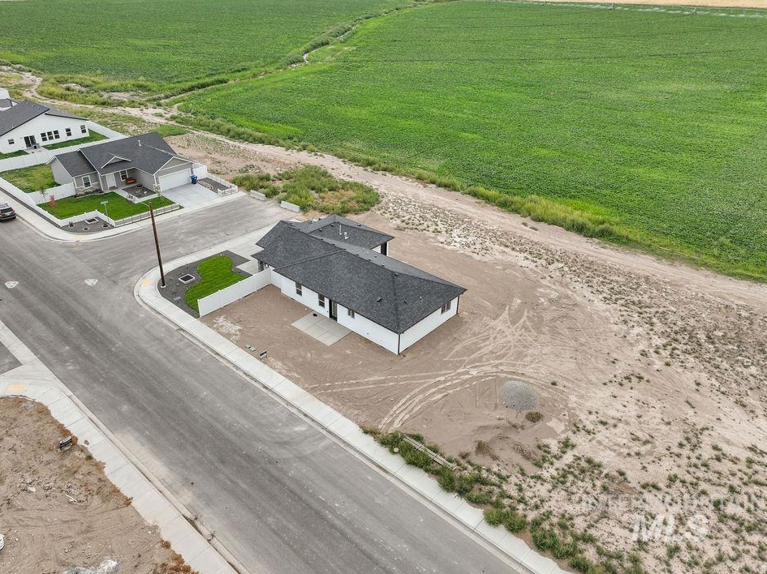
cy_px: 276
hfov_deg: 67.2
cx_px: 353
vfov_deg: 53.0
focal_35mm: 26
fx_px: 576
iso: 100
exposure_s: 1/80
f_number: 2.8
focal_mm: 12.29
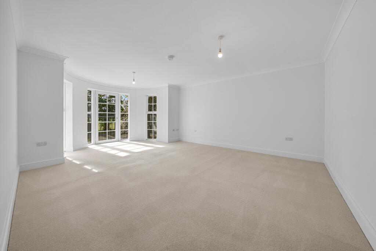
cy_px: 126
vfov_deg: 90.1
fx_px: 125
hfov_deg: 112.6
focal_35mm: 12
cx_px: 188
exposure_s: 1/13
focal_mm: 12
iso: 400
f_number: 9
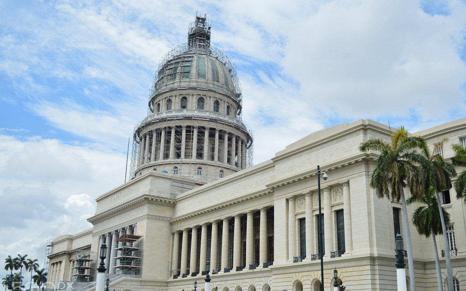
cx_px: 256
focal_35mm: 38
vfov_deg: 33.6
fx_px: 483
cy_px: 157
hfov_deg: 51.5
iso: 200
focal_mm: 22
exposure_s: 1/1600
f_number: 4
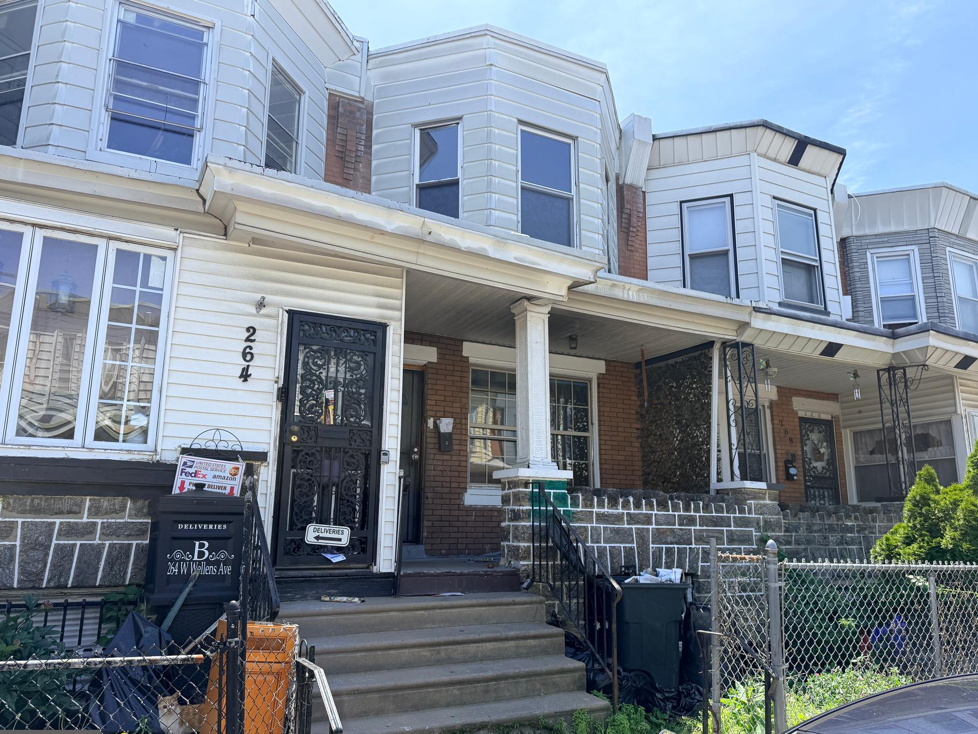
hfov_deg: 67.3
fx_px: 735
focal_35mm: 26
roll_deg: +1.1
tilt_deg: +12.7
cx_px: 501
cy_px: 375
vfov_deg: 53.1
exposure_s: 1/2611
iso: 100
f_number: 1.78
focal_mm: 6.76
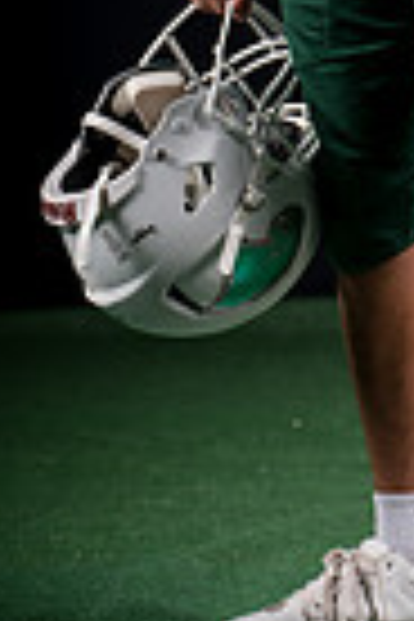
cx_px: 459
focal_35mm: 339
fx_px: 5847
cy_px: -243
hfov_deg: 4.0
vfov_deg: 6.0
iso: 200
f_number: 4
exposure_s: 1/160
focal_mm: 104
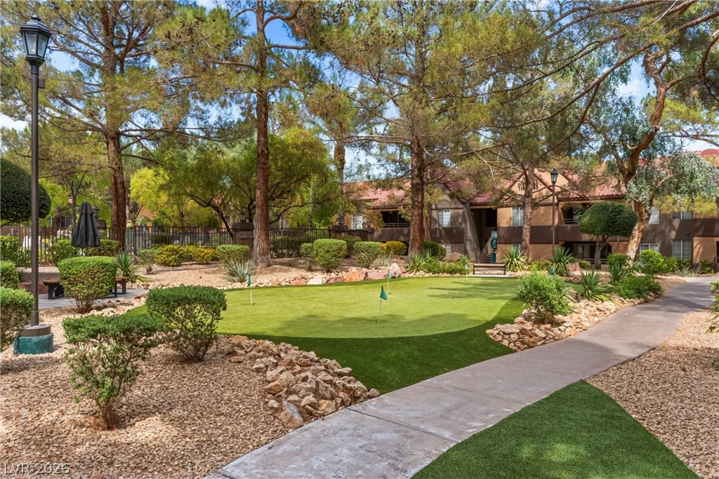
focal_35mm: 25
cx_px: 360
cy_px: 240
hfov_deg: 71.5
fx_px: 499
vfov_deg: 51.3
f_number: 8
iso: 400
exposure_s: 1/4000
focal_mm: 25
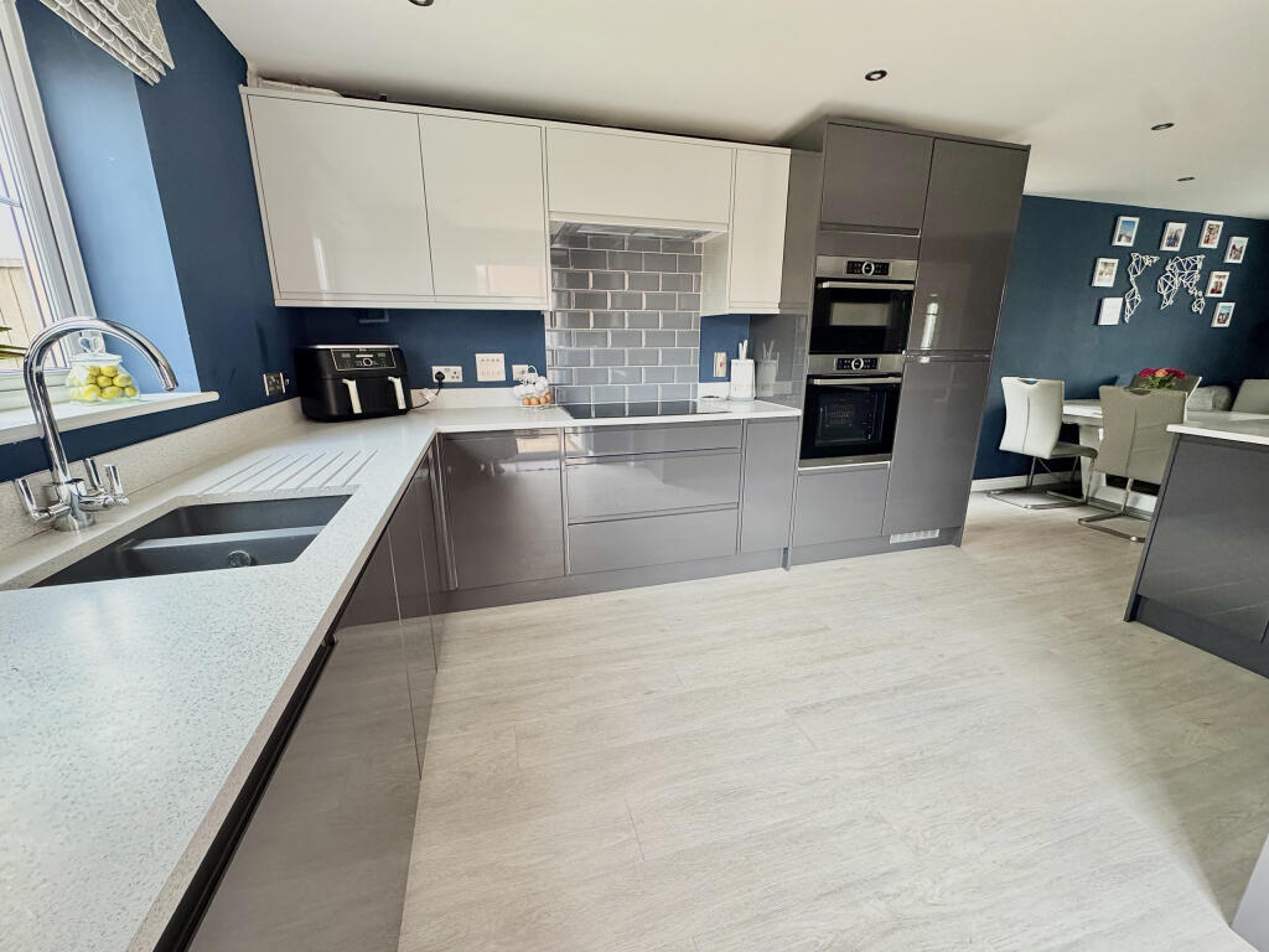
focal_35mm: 14
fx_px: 513
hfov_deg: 102.1
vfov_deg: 85.7
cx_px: 634
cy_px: 476
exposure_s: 1/82
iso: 320
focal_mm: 2.22
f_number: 2.2
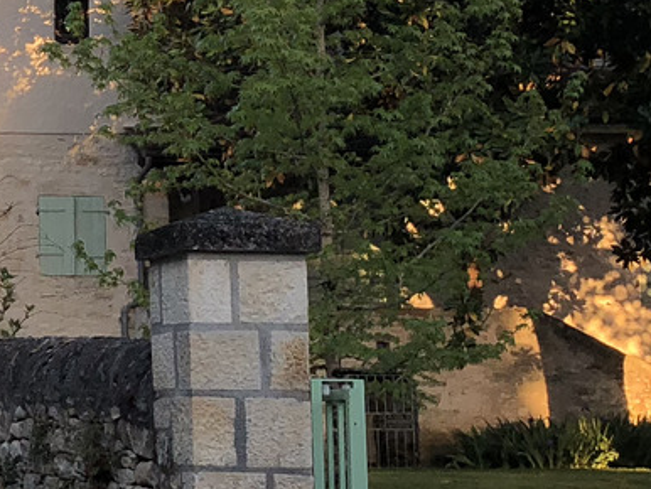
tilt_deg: +8.2
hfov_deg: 14.7
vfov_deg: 12.8
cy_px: 167
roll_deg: +0.1
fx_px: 2183
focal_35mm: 116
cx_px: -550
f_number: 1.8
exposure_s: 1/384
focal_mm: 4
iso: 20
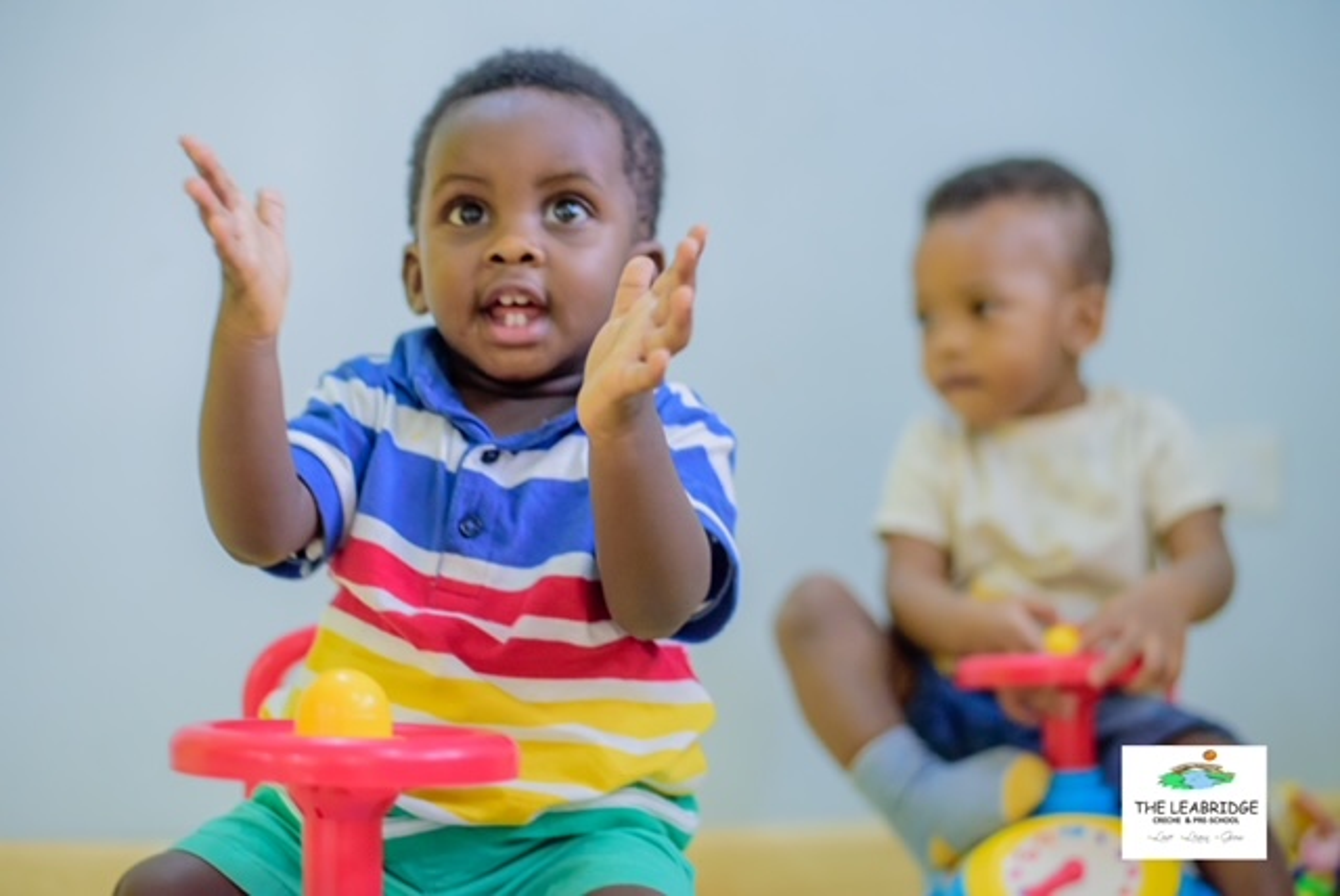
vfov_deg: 27.0
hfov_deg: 39.6
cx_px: 670
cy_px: 448
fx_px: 1863
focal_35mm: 50
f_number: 2.5
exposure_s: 1/160
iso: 2500
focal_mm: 50
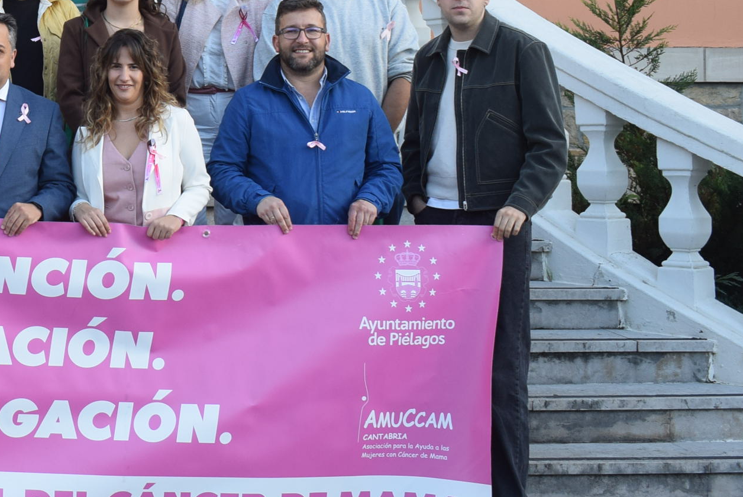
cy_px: 63
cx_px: -96
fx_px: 1698
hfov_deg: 23.1
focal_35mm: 82
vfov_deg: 16.5
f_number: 6.3
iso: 400
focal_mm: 23
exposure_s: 1/160
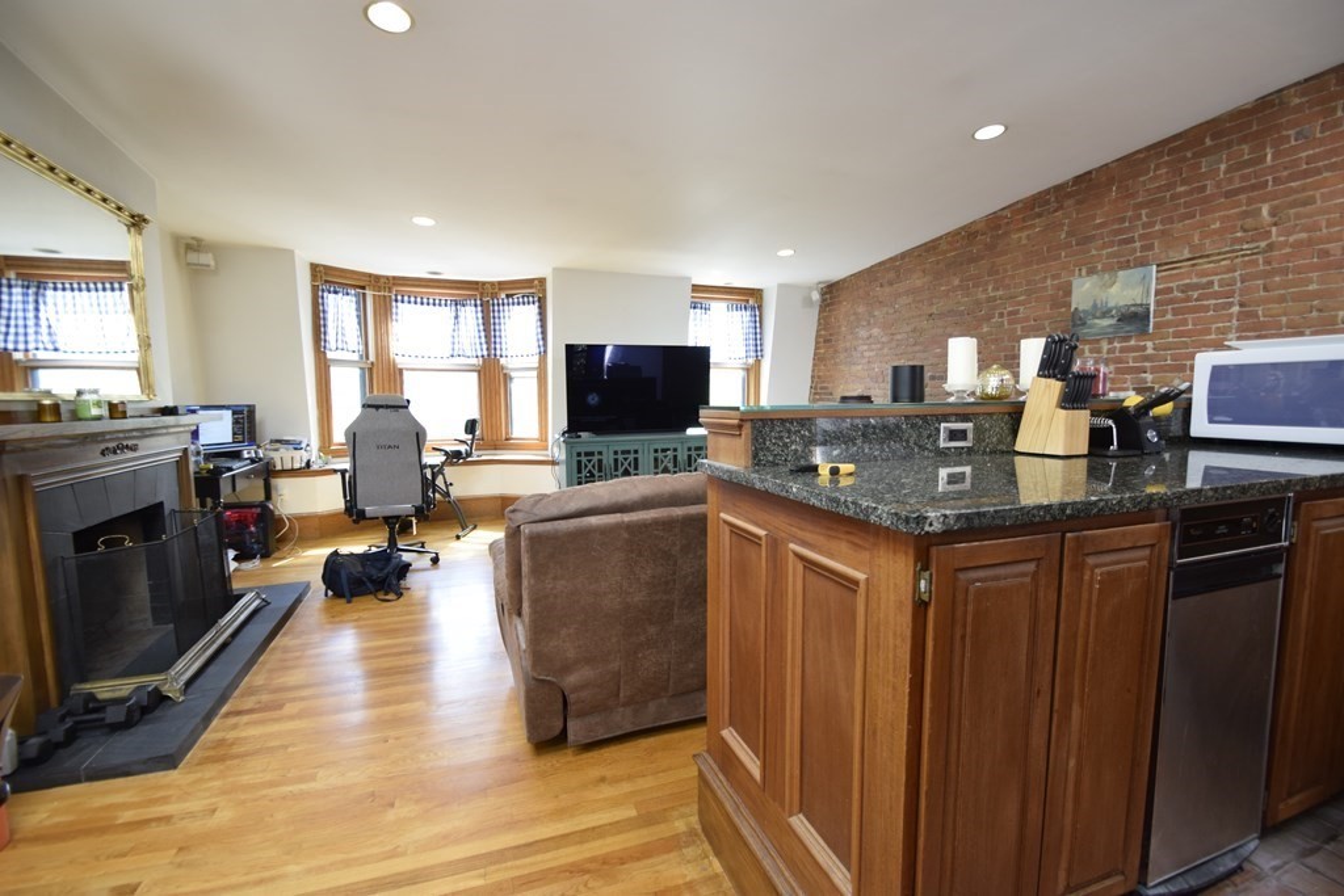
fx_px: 560
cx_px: 672
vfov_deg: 77.3
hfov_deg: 100.4
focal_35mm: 15
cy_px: 448
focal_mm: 10
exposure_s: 1/60
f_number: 4
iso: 500
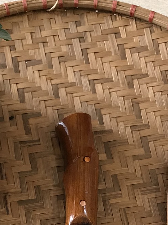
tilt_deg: -68.7
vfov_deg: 21.7
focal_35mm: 87
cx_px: 48
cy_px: 223
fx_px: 563
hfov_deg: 16.9
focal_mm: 3.99
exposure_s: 1/20
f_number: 1.8
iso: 40
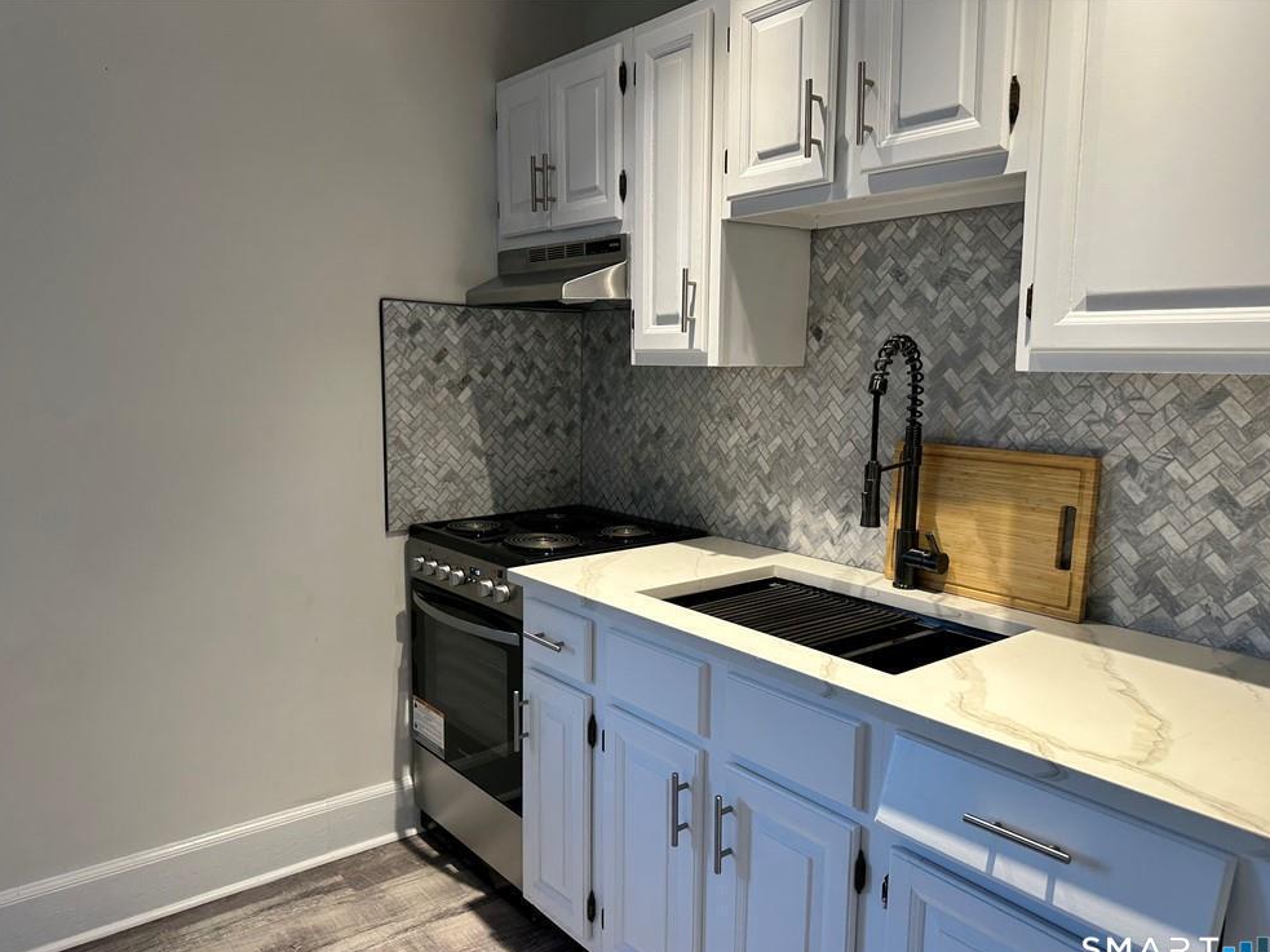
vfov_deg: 54.9
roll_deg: -0.8
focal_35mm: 25
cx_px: 634
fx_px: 917
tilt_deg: -8.9
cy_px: 492
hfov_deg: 69.4
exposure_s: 1/120
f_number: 1.78
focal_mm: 6.86
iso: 125
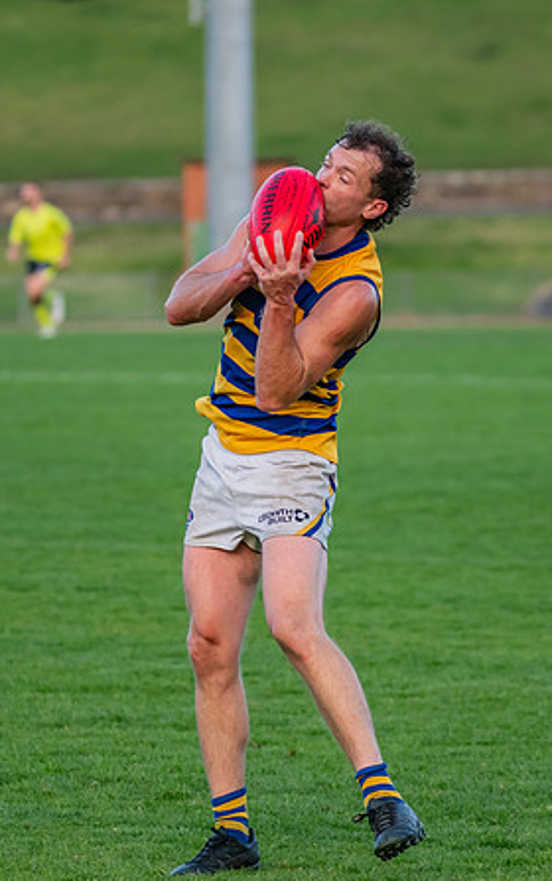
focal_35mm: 339
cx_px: 263
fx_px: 8147
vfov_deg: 6.2
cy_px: 370
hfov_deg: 3.9
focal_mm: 190
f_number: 4
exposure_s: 1/1250
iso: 1250
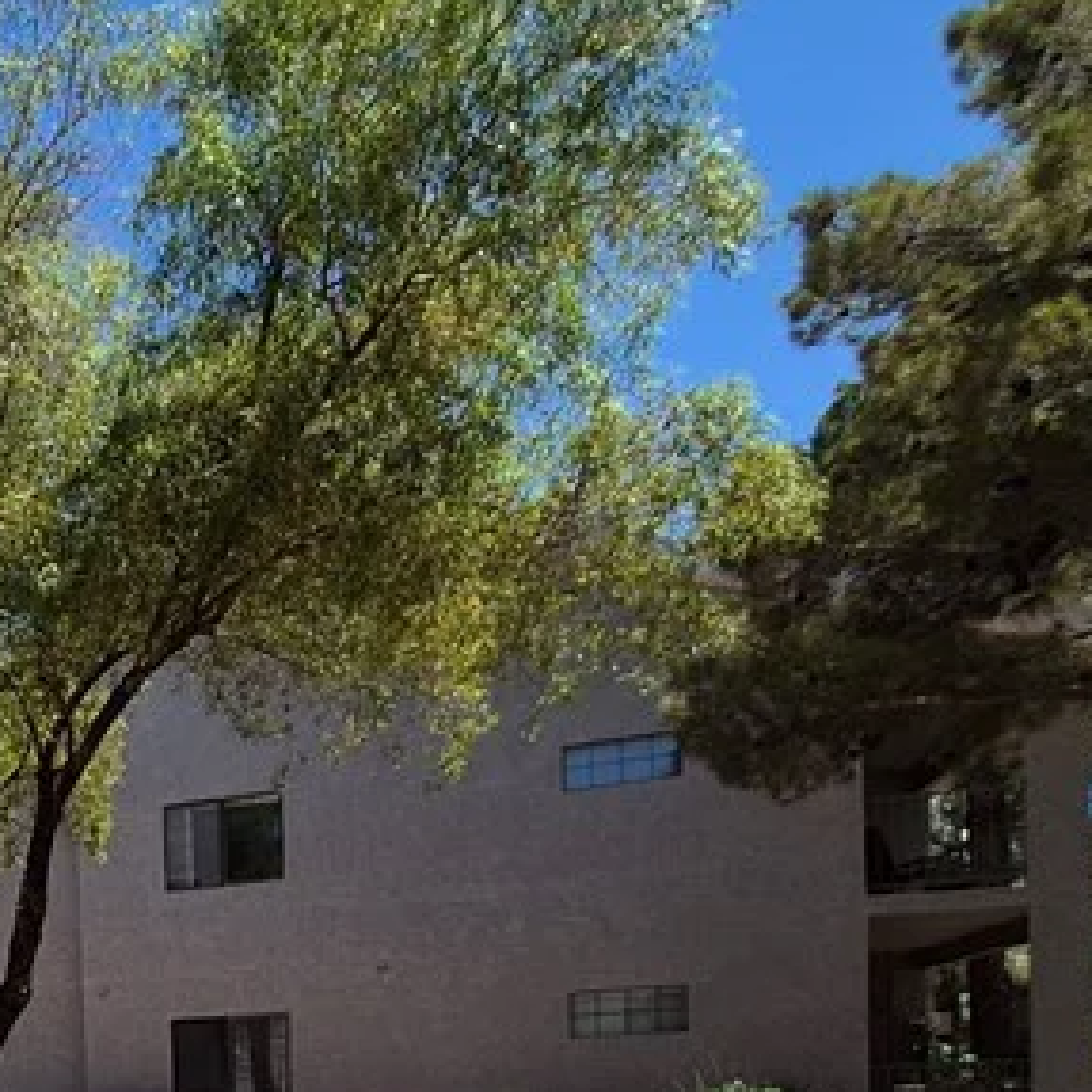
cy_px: 1145
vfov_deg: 36.0
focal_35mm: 41
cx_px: -354
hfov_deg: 31.1
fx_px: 1463
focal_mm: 1.74
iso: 50
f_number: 2.2
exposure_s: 1/2352
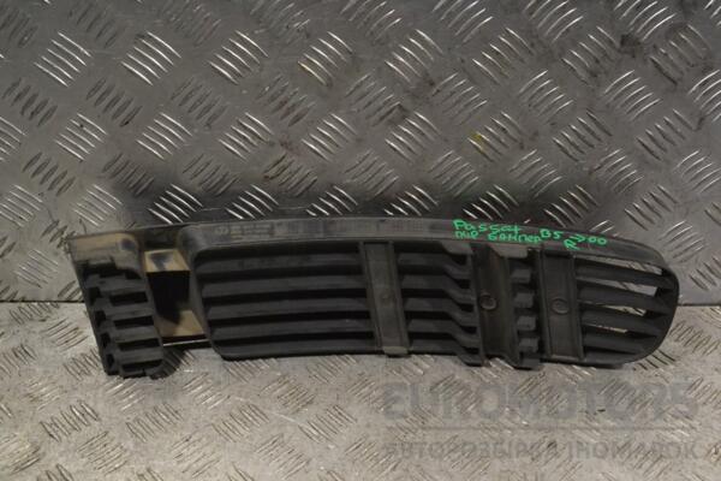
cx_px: 360
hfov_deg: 41.1
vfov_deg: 28.1
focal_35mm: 48
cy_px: 240
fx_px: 961
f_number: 9
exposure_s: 1/320
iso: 3200
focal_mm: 32
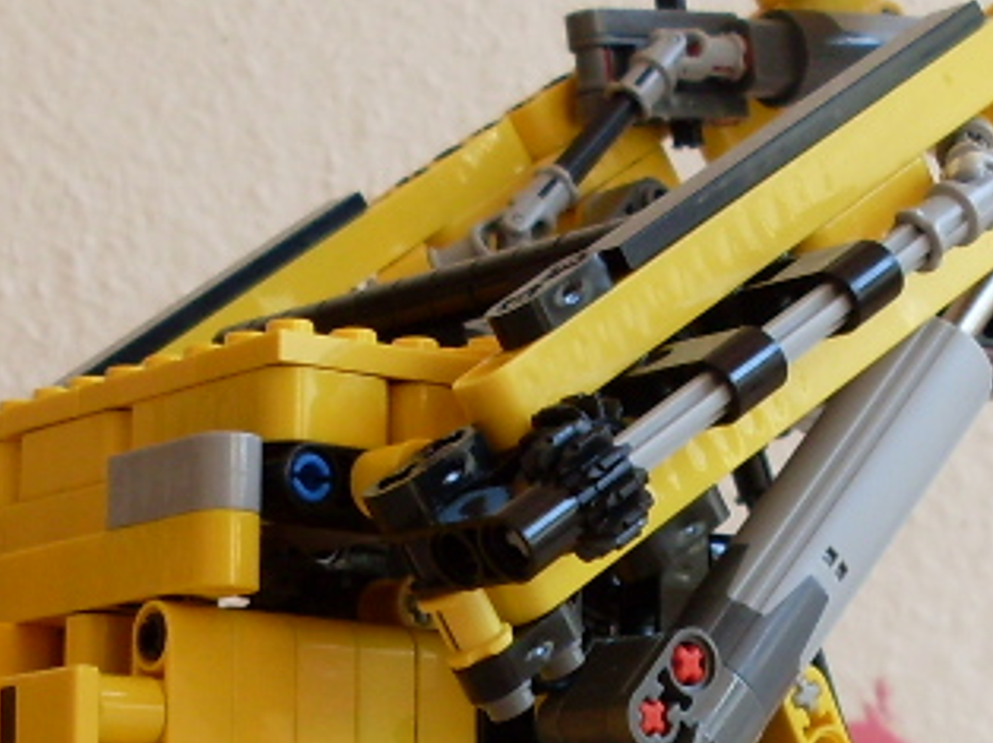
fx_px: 3554
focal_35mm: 124
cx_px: 604
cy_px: 999
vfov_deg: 11.6
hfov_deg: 15.9
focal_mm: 6.3
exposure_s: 1/60
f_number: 2.8
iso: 100
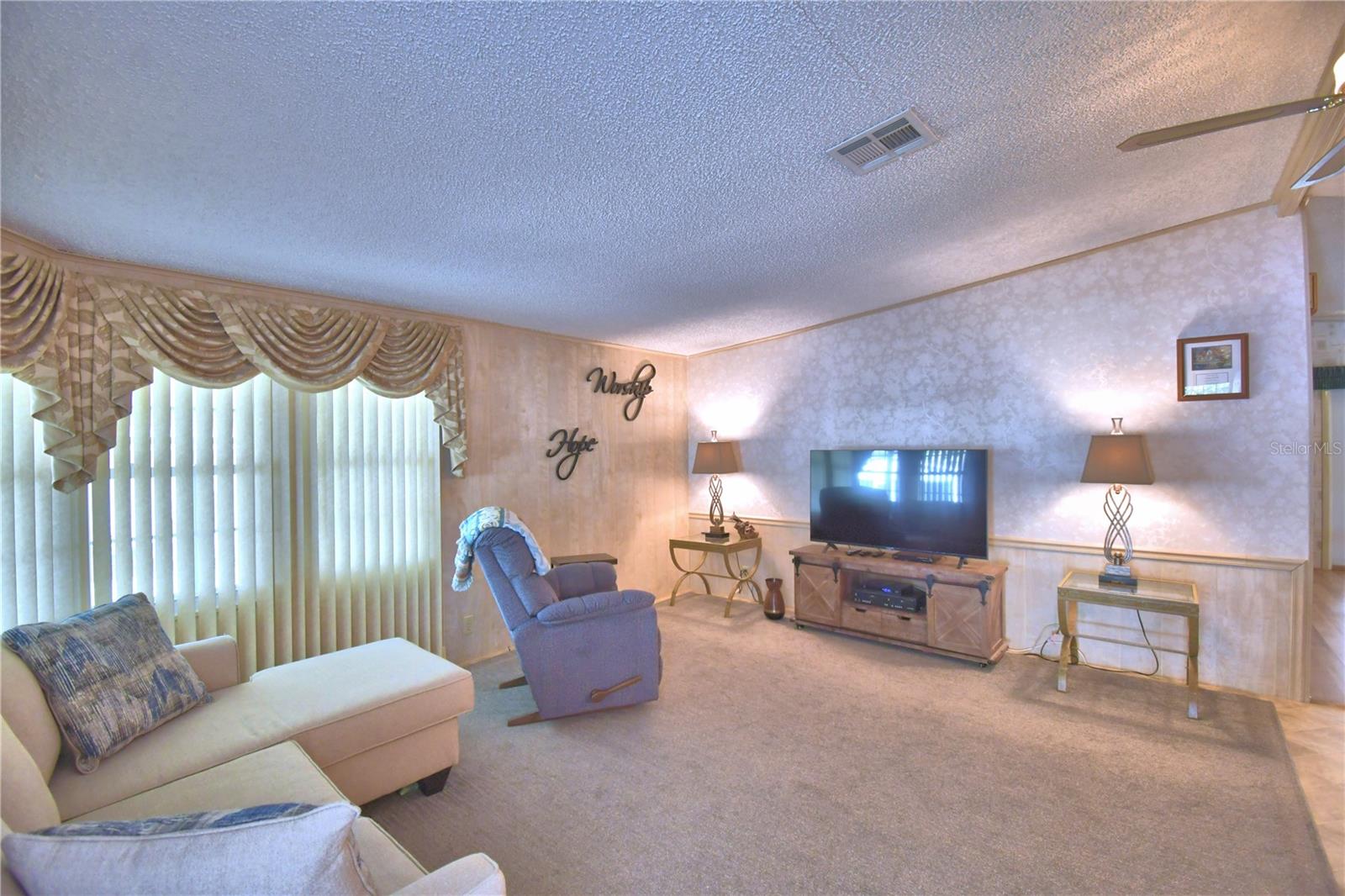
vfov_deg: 77.3
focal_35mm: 15
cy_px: 448
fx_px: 560
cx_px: 672
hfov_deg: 100.4
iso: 800
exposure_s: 1/30
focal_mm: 10
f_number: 4.5
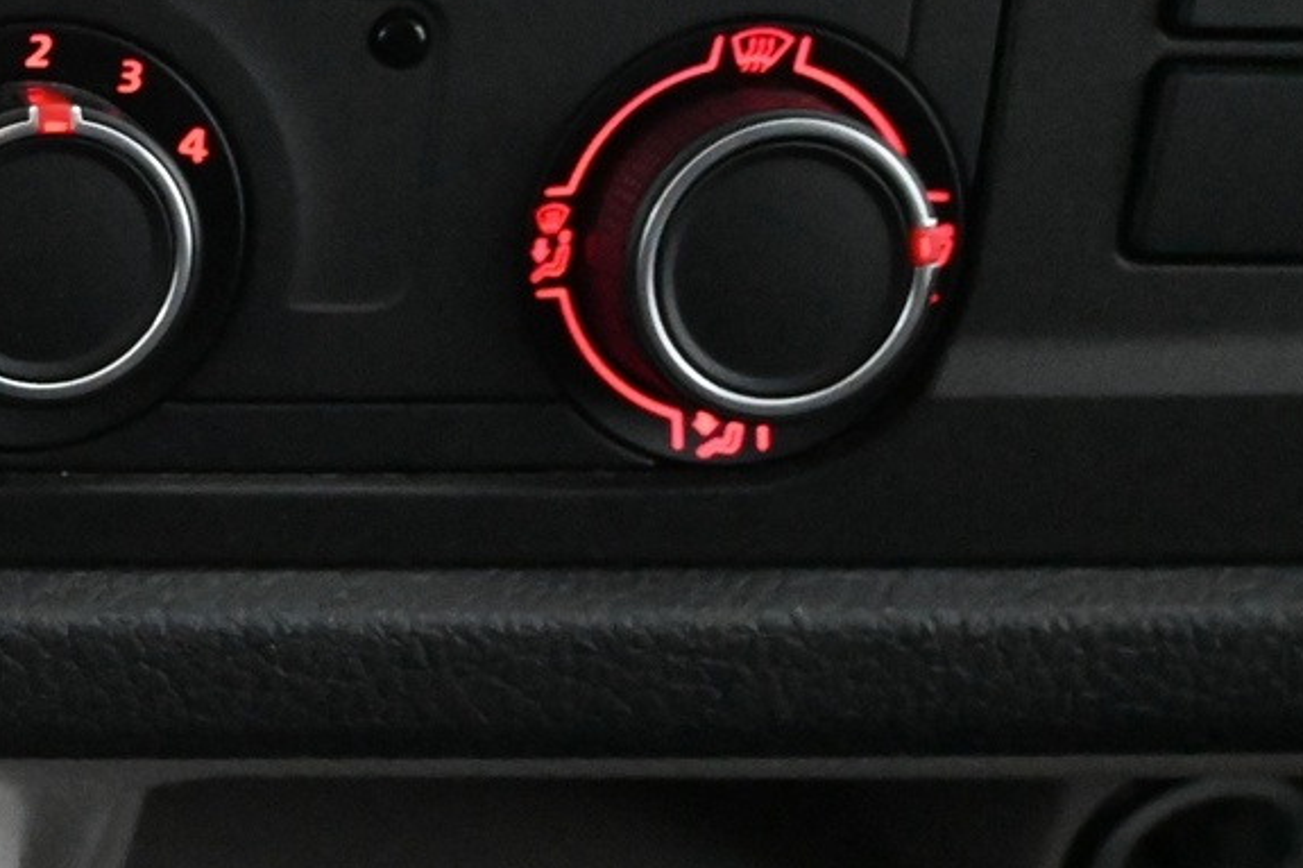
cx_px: -421
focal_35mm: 95
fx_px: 3441
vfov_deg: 14.2
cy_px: 107
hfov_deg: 19.6
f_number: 4
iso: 9000
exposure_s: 1/40
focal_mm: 22.5
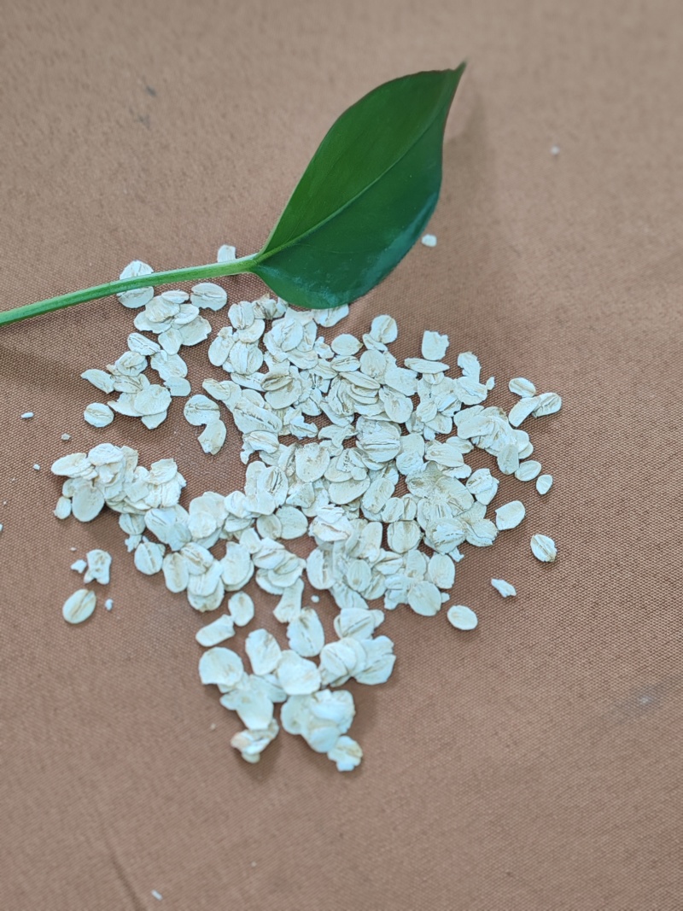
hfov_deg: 27.0
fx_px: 1421
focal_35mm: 54
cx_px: 342
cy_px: 456
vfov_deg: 35.5
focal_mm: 6.12
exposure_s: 1/100
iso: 1000
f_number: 4
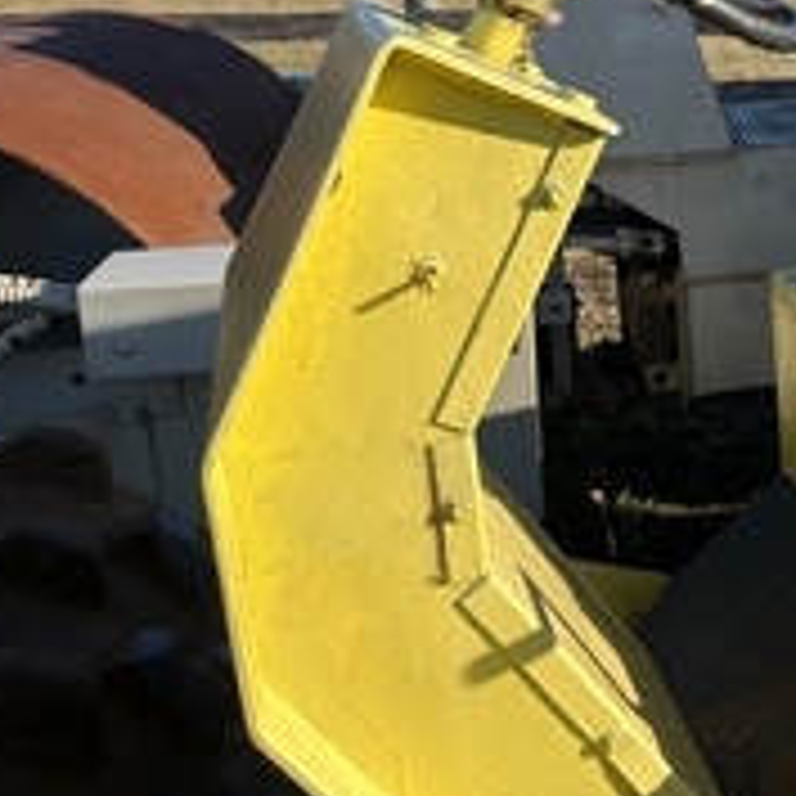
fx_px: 1353
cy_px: 171
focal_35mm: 52
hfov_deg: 29.6
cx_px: 868
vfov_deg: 32.0
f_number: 1.6
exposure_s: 1/2101
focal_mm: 5.1
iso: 50
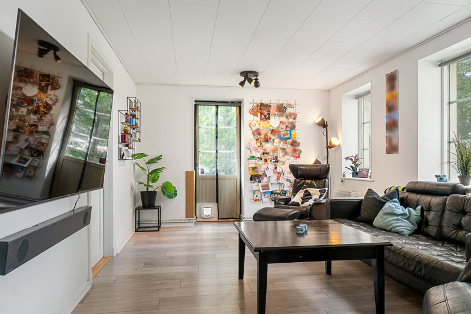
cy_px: 157
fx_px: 334
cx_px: 236
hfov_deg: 70.4
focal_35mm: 26
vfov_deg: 50.4
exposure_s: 1/10
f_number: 8
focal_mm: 17
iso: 200
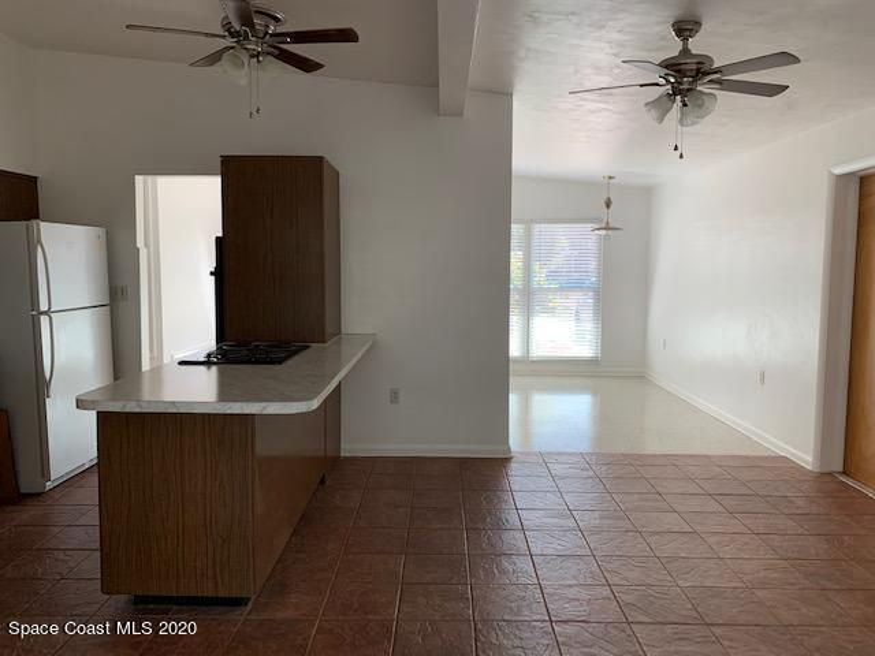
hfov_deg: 67.3
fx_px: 657
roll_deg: -0.4
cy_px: 328
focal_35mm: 26
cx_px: 438
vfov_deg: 53.1
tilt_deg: -4.6
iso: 64
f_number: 1.8
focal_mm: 4.25
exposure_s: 1/121
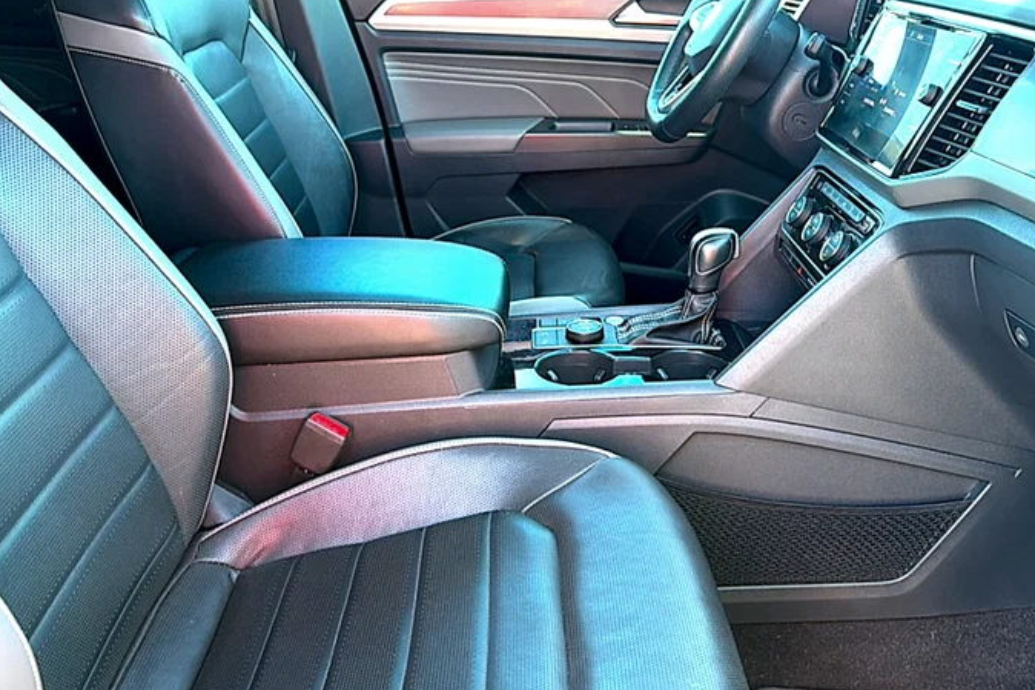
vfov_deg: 47.9
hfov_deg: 67.4
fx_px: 776
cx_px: 508
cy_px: 360
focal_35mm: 27
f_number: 1.78
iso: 100
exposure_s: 1/49
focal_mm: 6.76
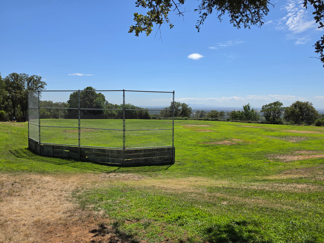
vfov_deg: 58.9
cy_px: 122
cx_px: 162
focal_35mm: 23
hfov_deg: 73.9
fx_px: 215
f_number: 1.4
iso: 50
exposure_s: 1/7939
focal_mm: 6.5
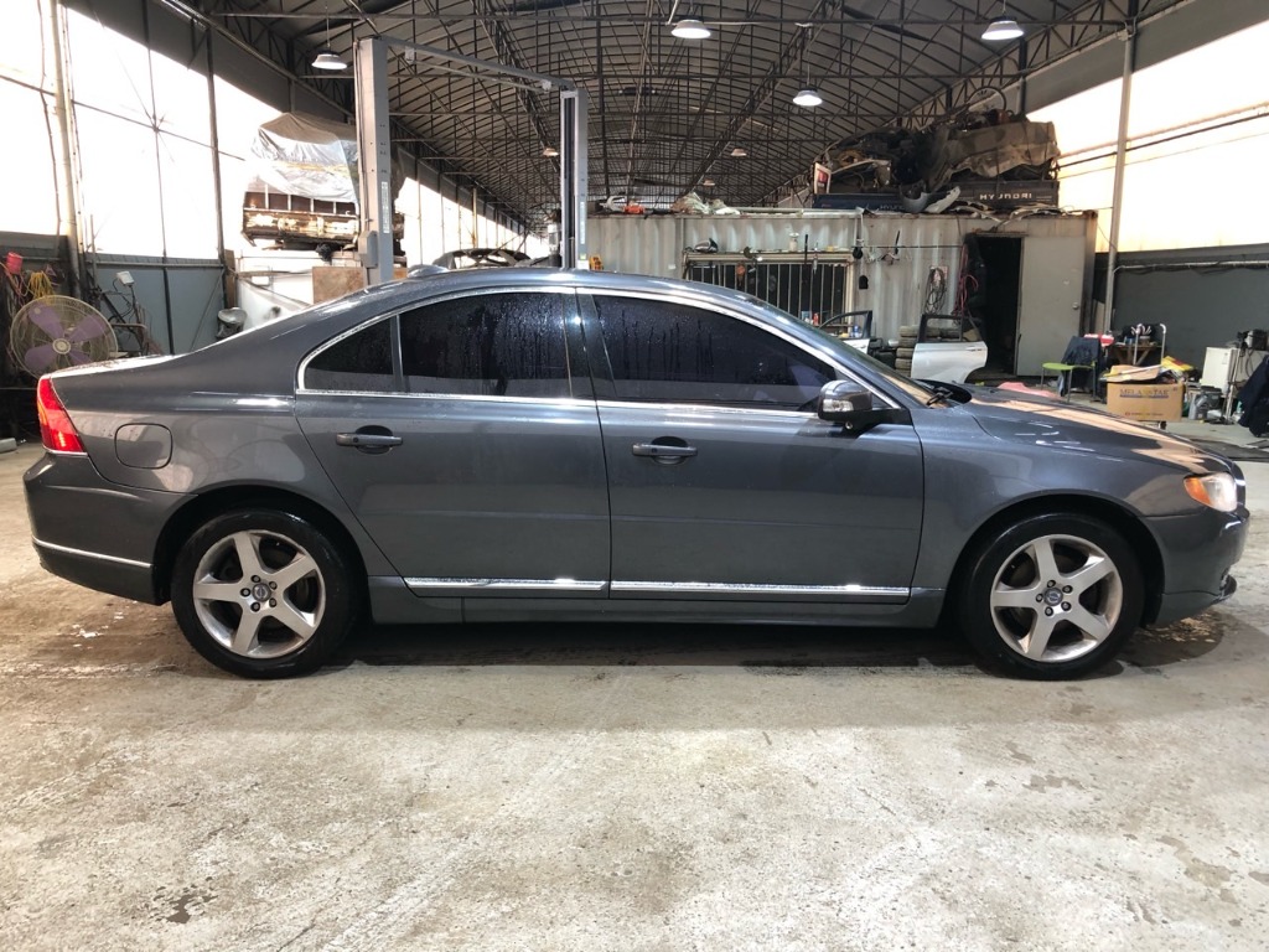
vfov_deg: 49.7
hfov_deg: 63.4
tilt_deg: -10.6
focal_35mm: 28
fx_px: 1026
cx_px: 634
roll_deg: +0.3
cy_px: 476
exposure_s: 1/20
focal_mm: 3.99
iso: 40
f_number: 1.8
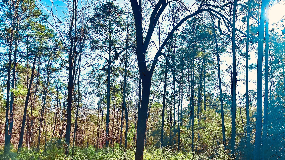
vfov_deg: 39.6
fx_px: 219
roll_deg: -1.1
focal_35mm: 29
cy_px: 109
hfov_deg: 66.1
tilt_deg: +5.0
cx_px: 143
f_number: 1.6
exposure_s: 1/2268
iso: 50
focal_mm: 5.1
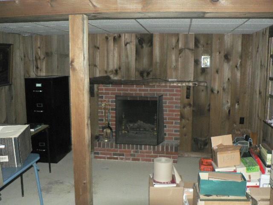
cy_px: 102
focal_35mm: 36
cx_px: 136
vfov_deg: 39.7
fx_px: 284
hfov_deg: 51.4
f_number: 2.8
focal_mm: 6
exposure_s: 1/60
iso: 400
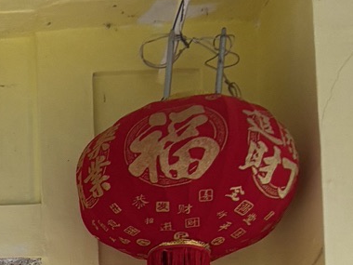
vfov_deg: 9.5
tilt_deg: +5.3
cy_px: 647
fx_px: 1397
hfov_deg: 13.0
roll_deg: -0.6
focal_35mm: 137
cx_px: -290
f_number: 1.6
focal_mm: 5.96
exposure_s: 1/121
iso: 80
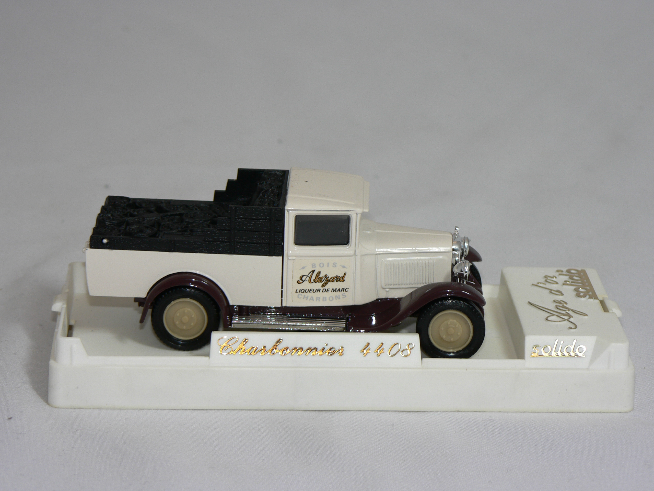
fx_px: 2248
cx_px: 327
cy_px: 246
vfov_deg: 12.5
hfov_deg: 16.6
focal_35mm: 119
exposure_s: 1/60
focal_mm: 19.9
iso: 80
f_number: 3.2
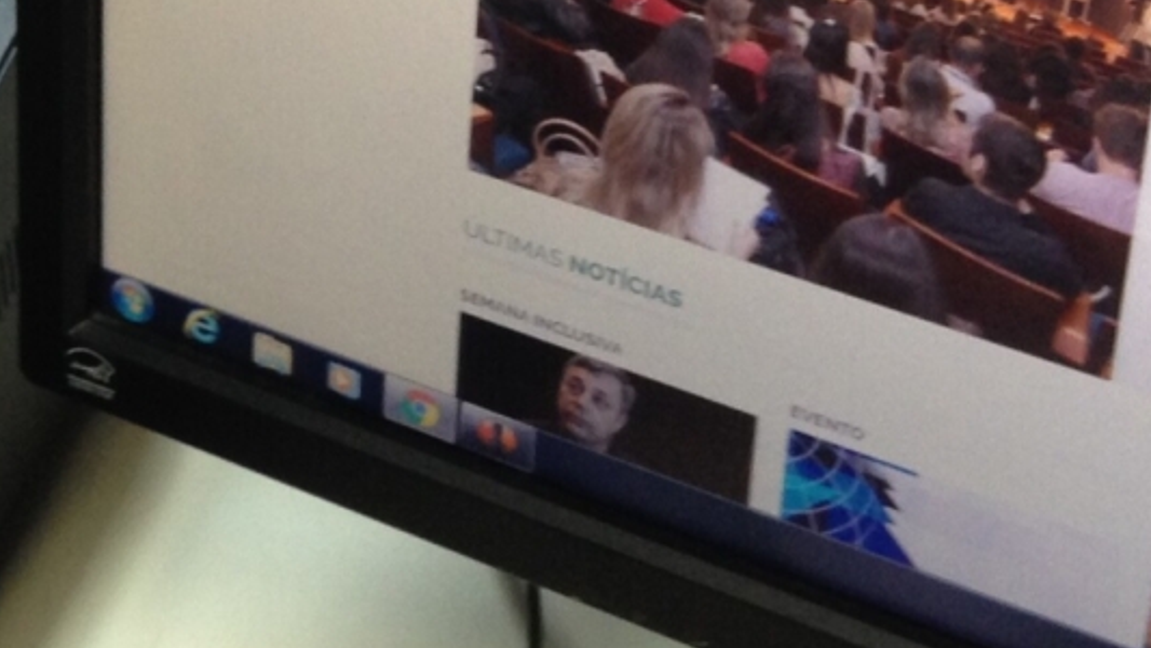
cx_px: -304
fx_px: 4365
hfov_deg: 14.5
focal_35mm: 143
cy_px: 218
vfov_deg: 8.5
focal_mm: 4.28
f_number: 2.4
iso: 80
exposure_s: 1/20
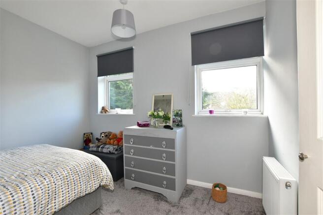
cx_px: 162
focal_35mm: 15
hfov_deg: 100.4
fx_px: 135
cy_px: 108
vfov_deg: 77.3
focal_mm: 10
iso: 160
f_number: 7.1
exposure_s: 1/10
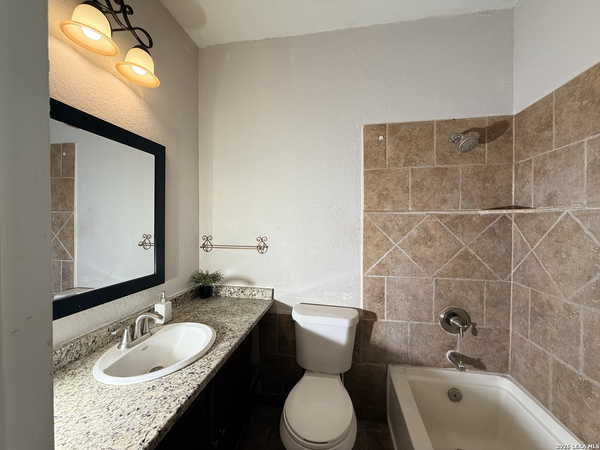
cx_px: 300
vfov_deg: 85.7
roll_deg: +1.1
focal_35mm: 14
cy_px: 225
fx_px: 243
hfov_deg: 102.1
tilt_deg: -1.0
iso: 125
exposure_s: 1/120
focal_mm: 2.22
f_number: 2.2
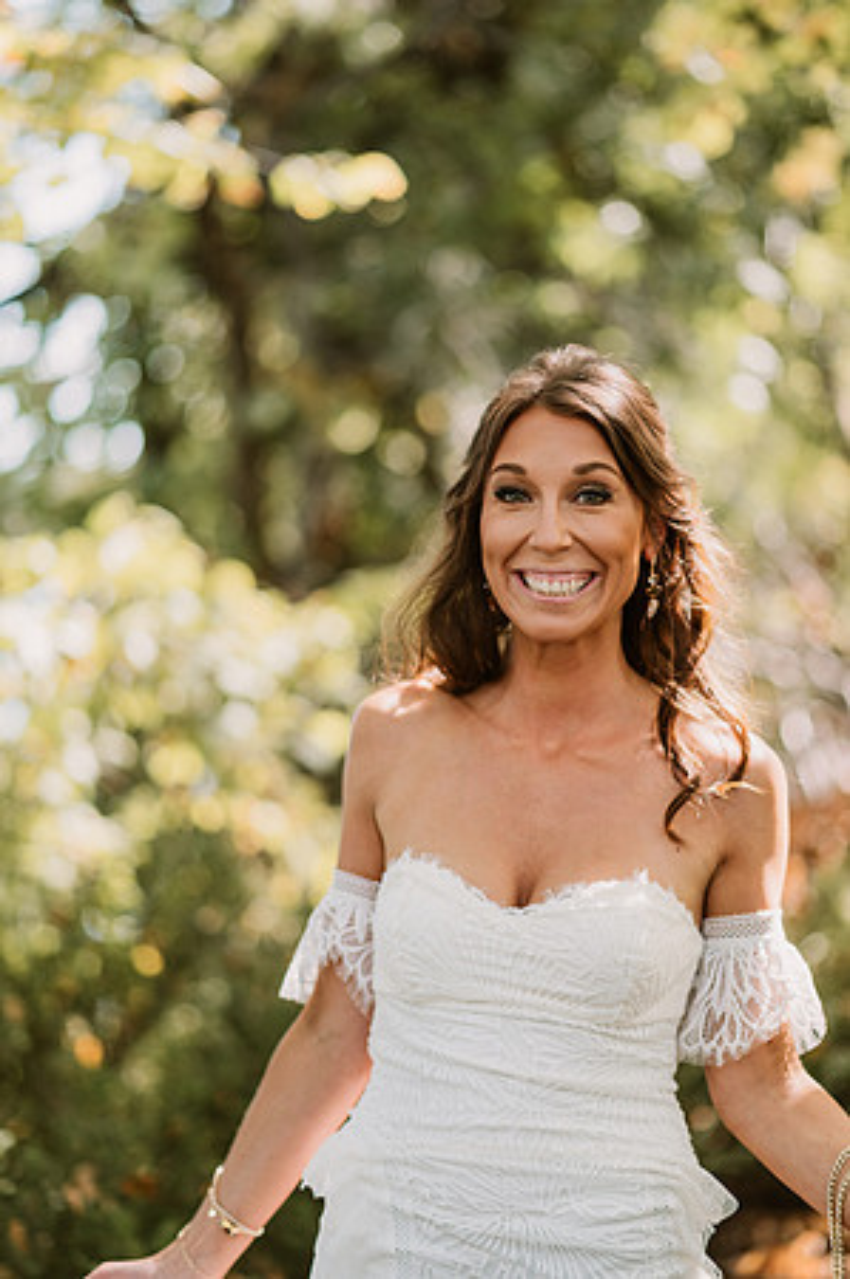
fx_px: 3017
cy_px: 640
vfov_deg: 23.9
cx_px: 425
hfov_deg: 16.0
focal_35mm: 85
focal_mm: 85
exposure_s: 1/1000
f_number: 2
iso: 200
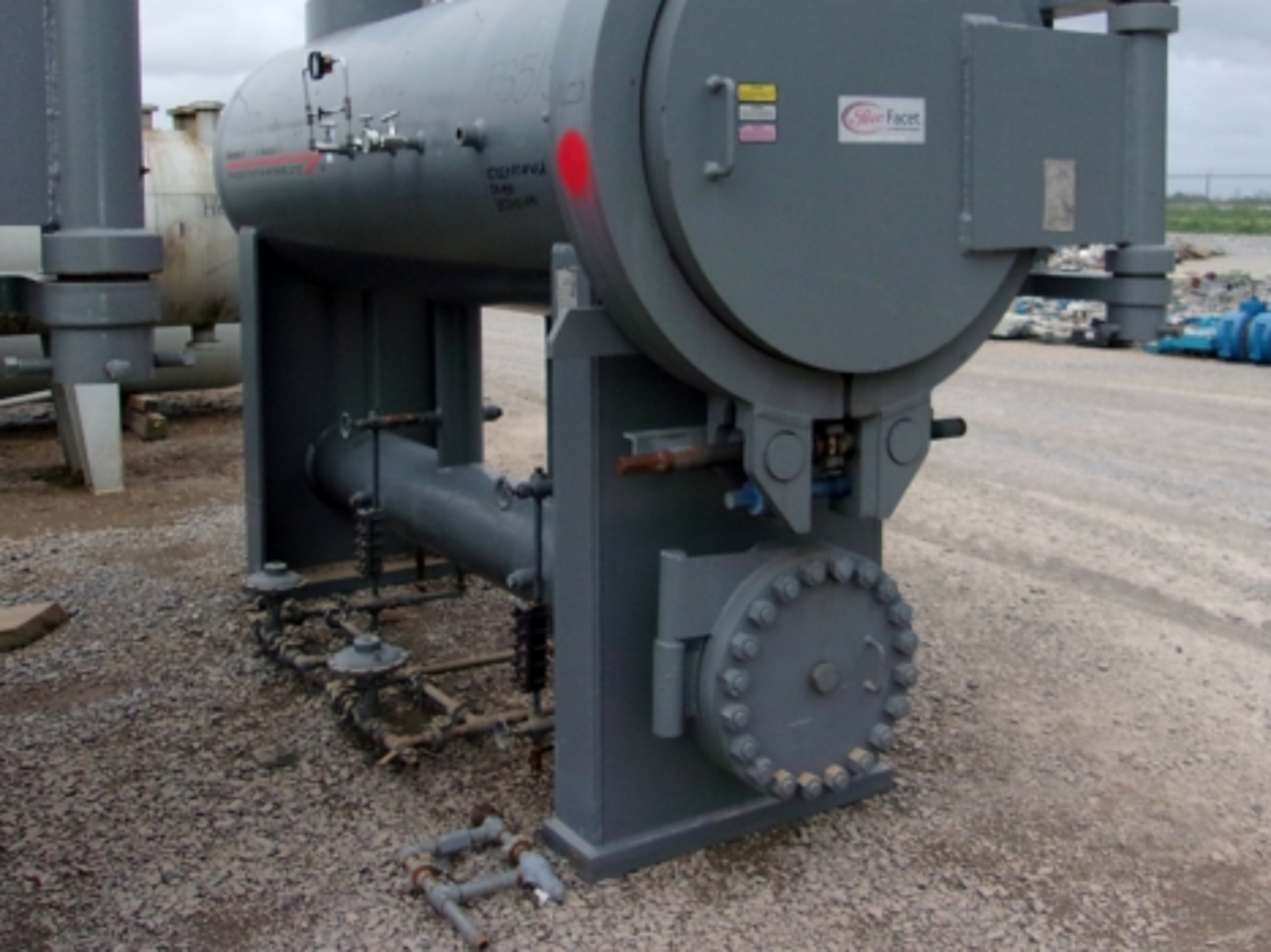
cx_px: 699
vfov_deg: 38.2
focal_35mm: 37
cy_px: 321
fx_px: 1358
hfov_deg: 50.1
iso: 200
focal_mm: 4.9
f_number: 10.4
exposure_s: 1/140
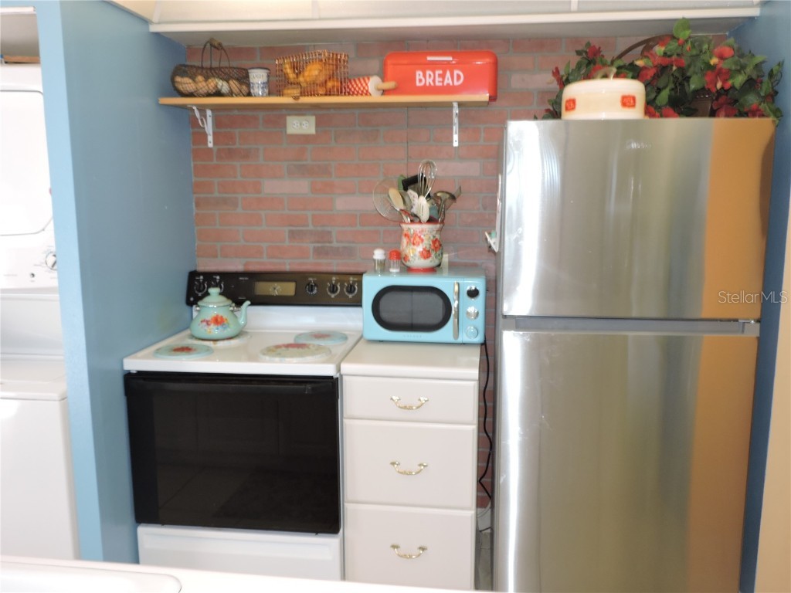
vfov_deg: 46.8
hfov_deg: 60.0
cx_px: 396
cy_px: 296
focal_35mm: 30
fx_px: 686
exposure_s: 1/30
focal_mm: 5.4
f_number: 3.1
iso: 200
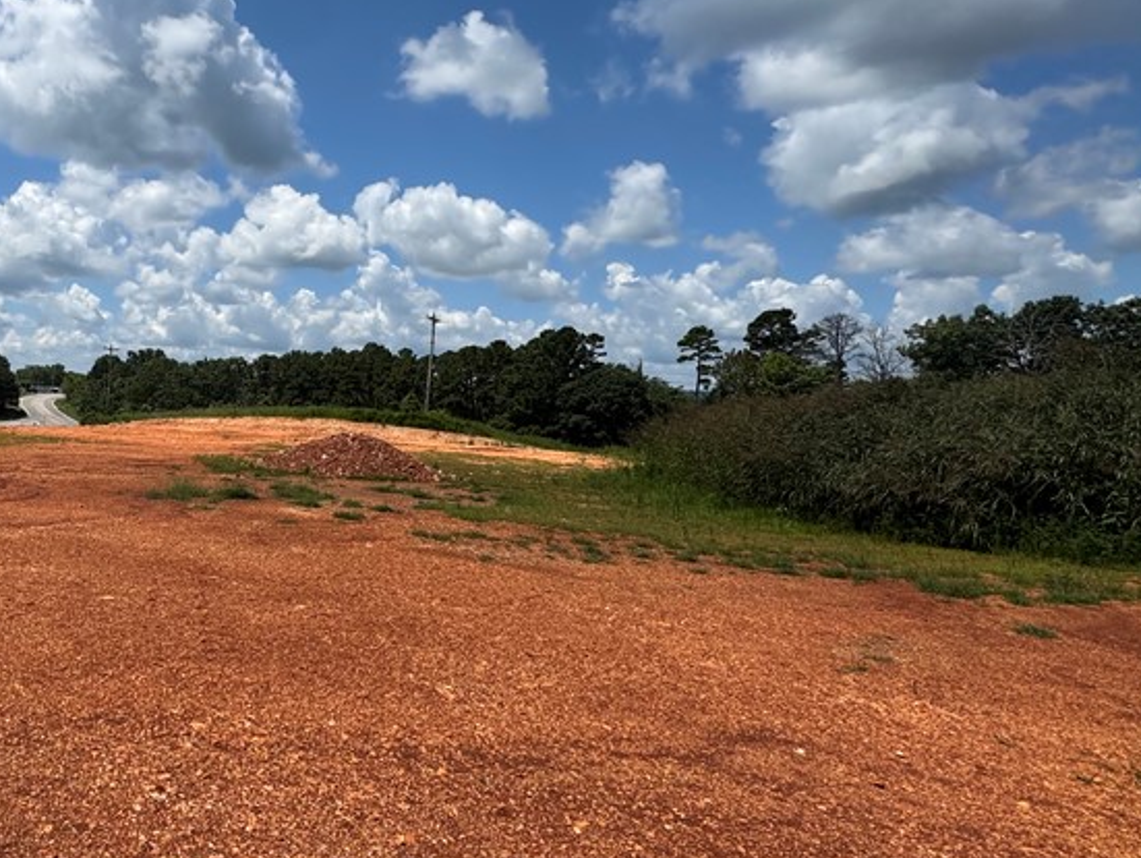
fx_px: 858
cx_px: 174
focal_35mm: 26
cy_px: 385
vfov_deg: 53.0
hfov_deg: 59.9
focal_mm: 2.22
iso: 50
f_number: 2.2
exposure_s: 1/3390
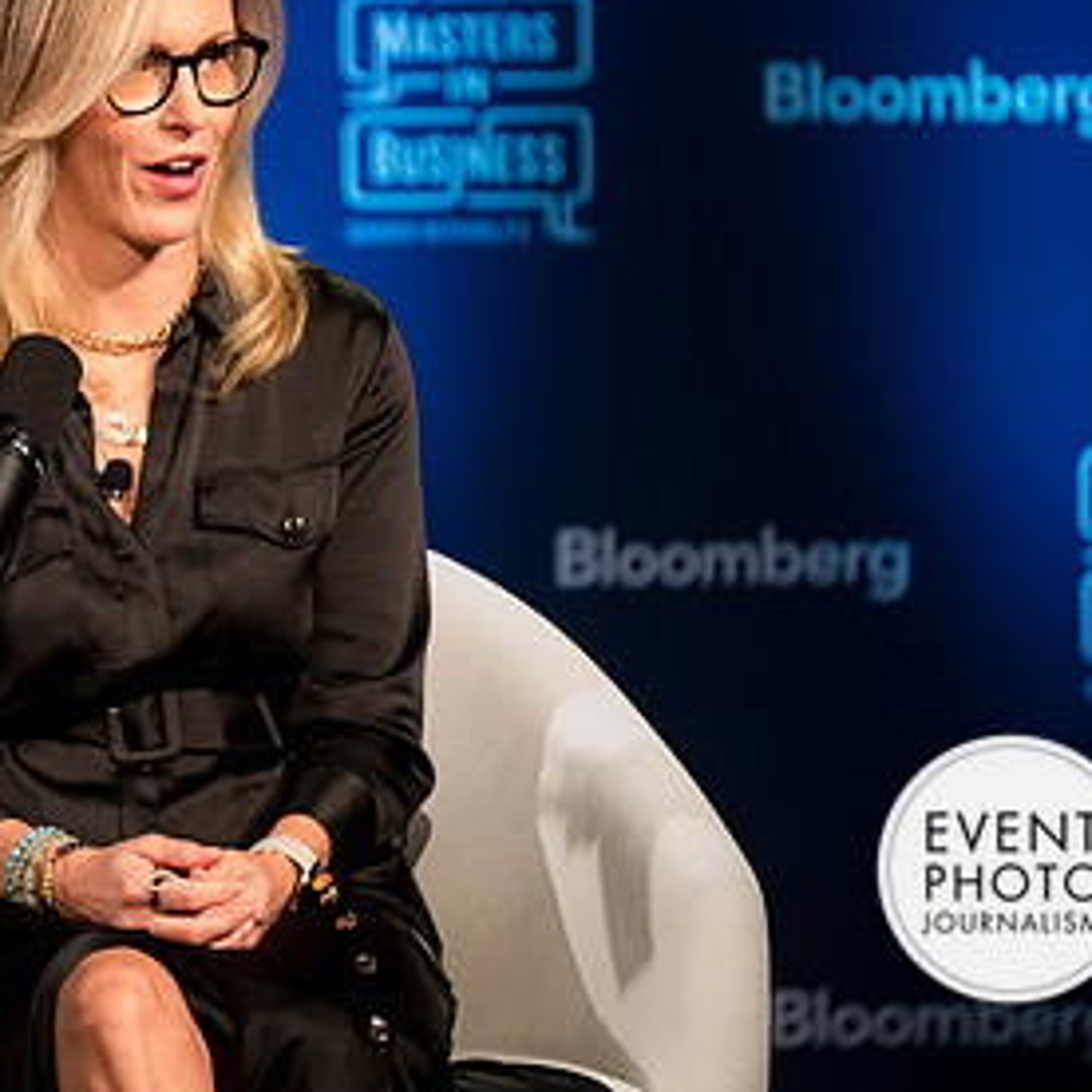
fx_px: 13491
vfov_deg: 4.6
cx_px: 191
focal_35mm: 378
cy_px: 326
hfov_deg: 4.6
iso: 3200
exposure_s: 1/125
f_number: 2.8
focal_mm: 200
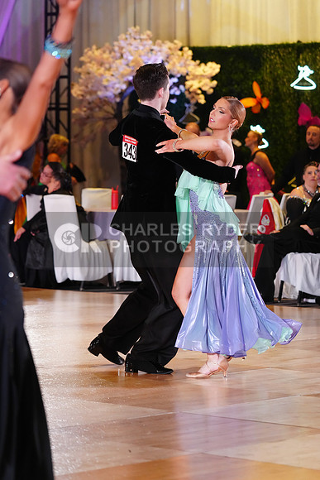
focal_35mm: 135
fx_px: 1799
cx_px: 160
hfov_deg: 10.2
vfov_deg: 15.2
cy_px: 240
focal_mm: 135
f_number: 4
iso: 3200
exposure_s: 1/400
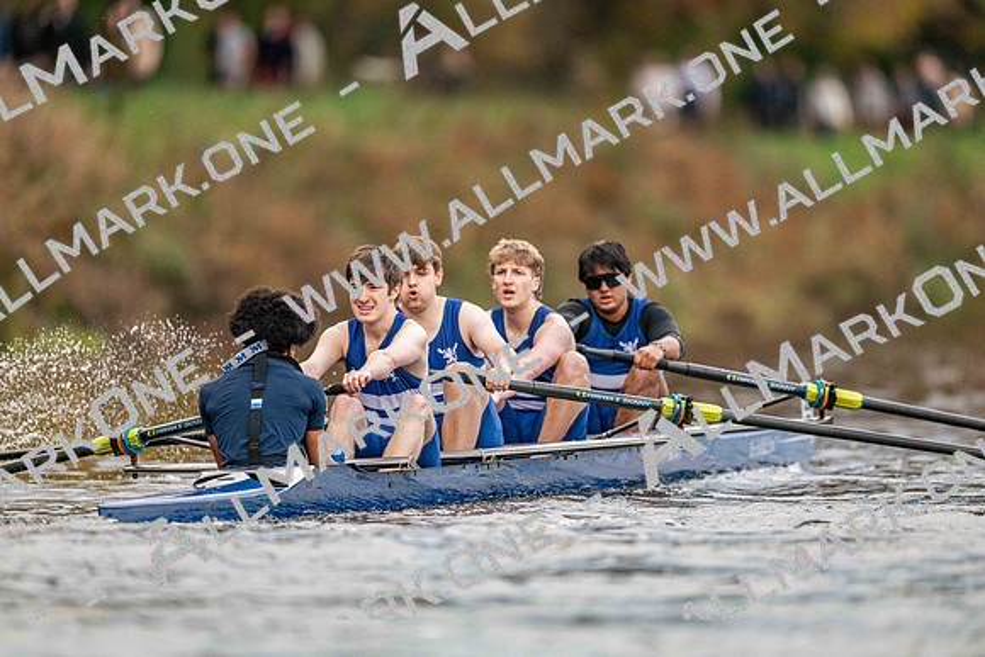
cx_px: 492
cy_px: 328
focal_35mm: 600
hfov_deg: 3.4
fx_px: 16420
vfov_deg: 2.3
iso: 3600
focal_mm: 600
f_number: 4
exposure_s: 1/2500
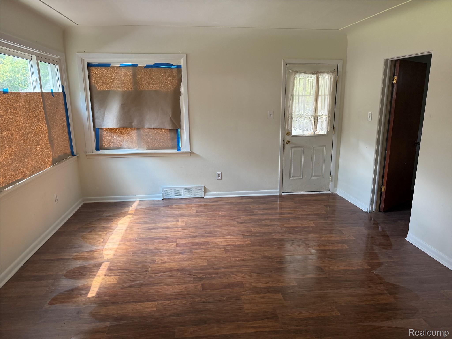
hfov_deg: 71.6
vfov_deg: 56.8
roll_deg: +0.5
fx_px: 313
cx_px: 226
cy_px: 170
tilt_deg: -12.4
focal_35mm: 24
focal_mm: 6.76
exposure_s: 1/60
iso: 160
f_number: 1.78
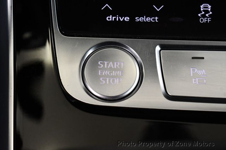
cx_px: 113
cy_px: 75
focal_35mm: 82
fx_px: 514
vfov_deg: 16.6
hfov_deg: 24.8
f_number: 5.6
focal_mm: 55
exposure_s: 1/100
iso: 3200
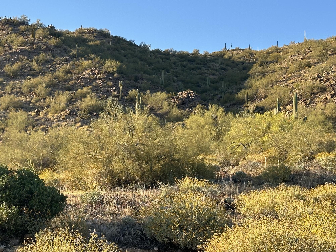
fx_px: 699
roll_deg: -4.2
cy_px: 114
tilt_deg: +11.2
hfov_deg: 26.8
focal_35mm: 72
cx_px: 96
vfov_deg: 20.4
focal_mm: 6.86
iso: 64
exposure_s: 1/1050
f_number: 1.78
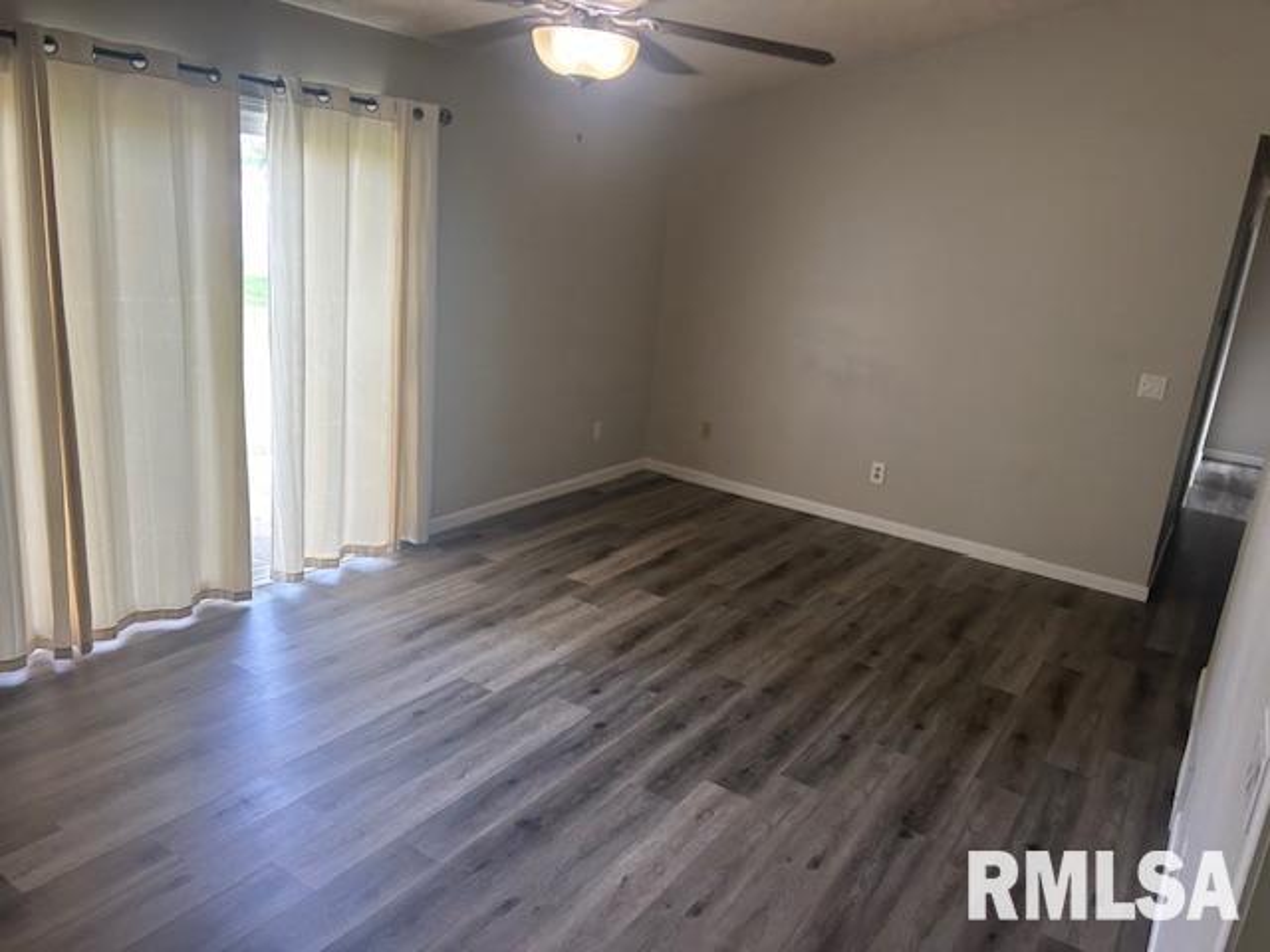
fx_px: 954
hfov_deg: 67.3
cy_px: 476
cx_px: 635
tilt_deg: -16.0
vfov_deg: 53.1
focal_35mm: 26
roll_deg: -5.4
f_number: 1.5
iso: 100
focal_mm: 5.7
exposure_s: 1/120
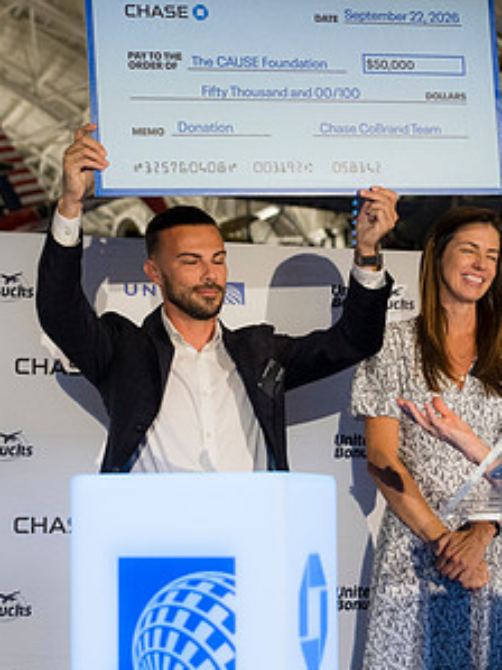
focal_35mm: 97
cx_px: 410
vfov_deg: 20.2
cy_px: 410
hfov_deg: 15.1
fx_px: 1877
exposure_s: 1/200
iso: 800
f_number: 2.8
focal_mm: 35
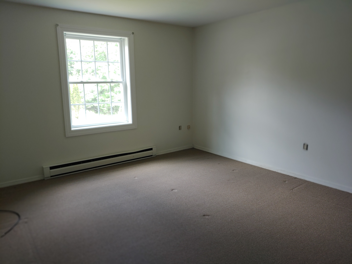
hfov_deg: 69.4
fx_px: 254
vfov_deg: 54.9
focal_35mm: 25
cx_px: 176
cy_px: 132
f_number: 1.5
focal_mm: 4.23
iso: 50
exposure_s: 1/40
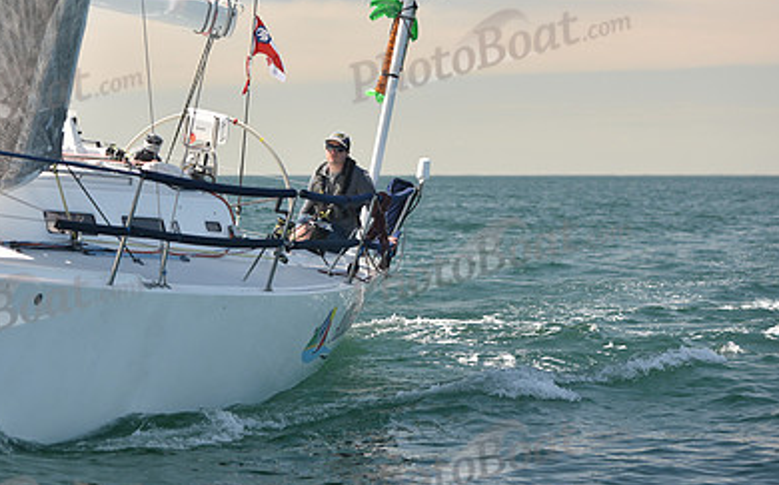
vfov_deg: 10.1
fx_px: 2736
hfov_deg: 16.2
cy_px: 183
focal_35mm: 129
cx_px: 248
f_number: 3.5
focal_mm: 85
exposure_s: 1/800
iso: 250
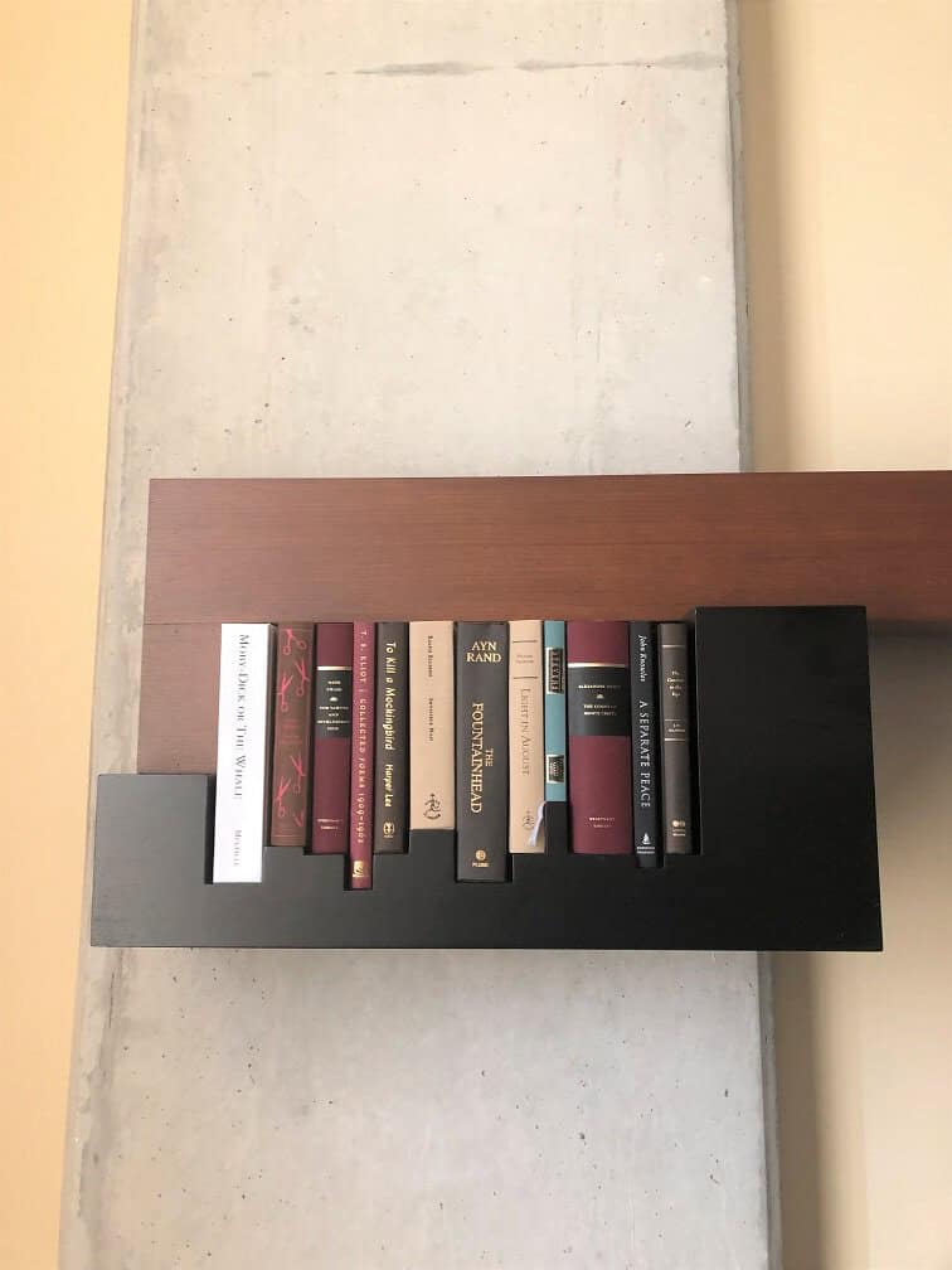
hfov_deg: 49.7
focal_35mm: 28
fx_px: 1027
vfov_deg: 63.4
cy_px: 635
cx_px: 476
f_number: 1.8
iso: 40
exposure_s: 1/15
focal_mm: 4
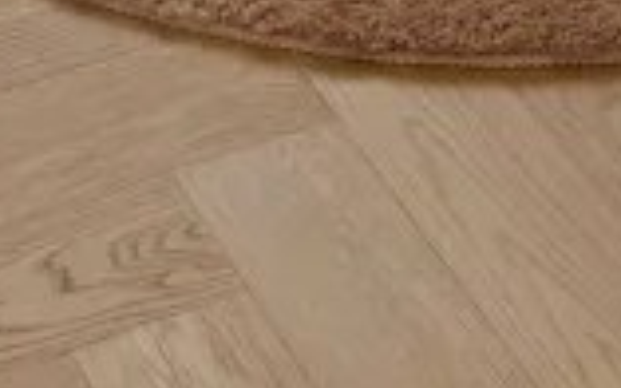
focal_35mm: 234
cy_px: -2328
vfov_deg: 4.0
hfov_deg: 9.0
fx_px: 3959
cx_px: 249
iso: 100
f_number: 1.78
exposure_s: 1/121
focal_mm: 6.76
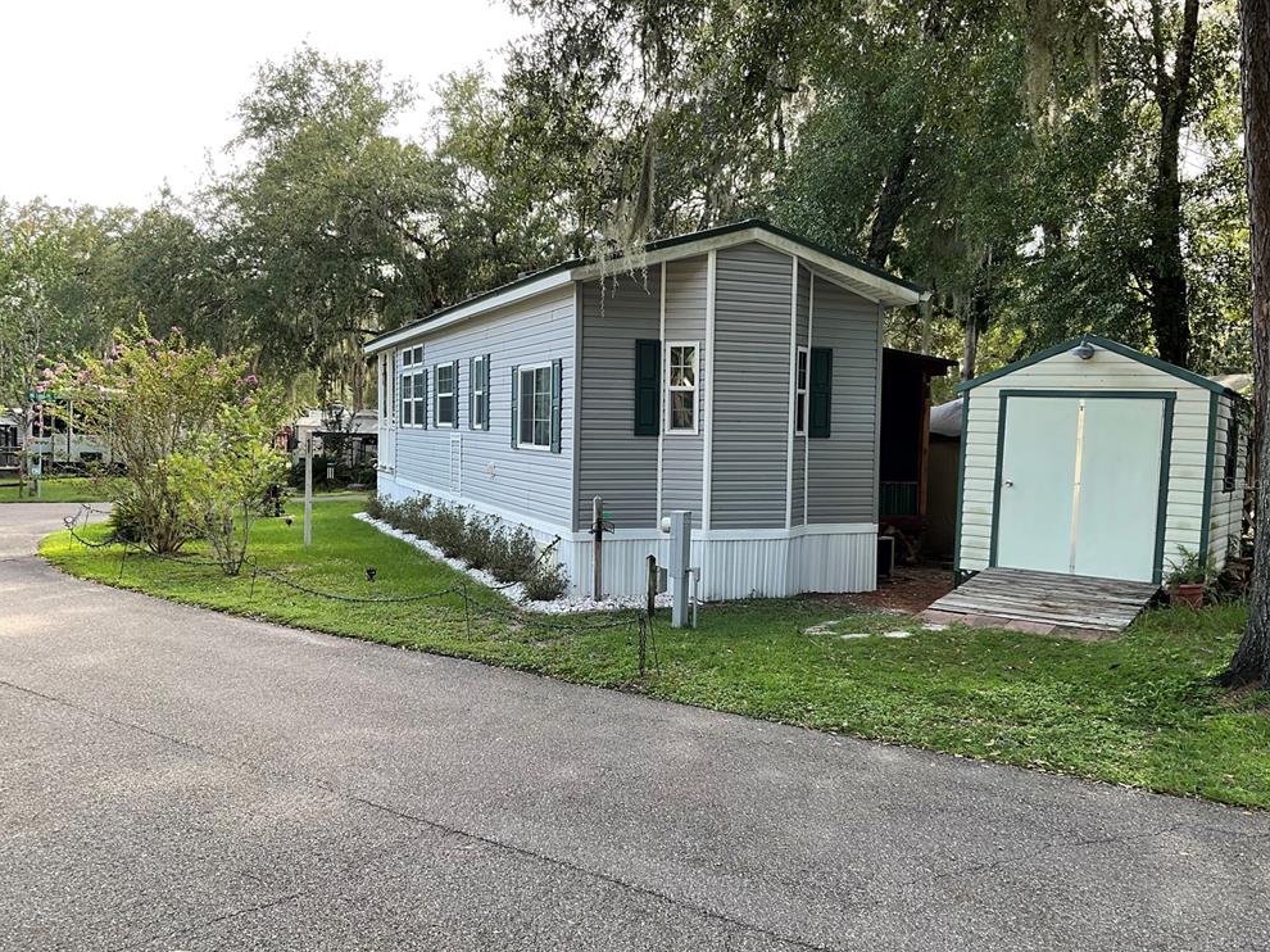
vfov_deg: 46.8
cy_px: 482
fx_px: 1100
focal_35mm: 30
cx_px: 645
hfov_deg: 60.0
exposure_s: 1/127
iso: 16
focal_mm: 3
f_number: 1.8
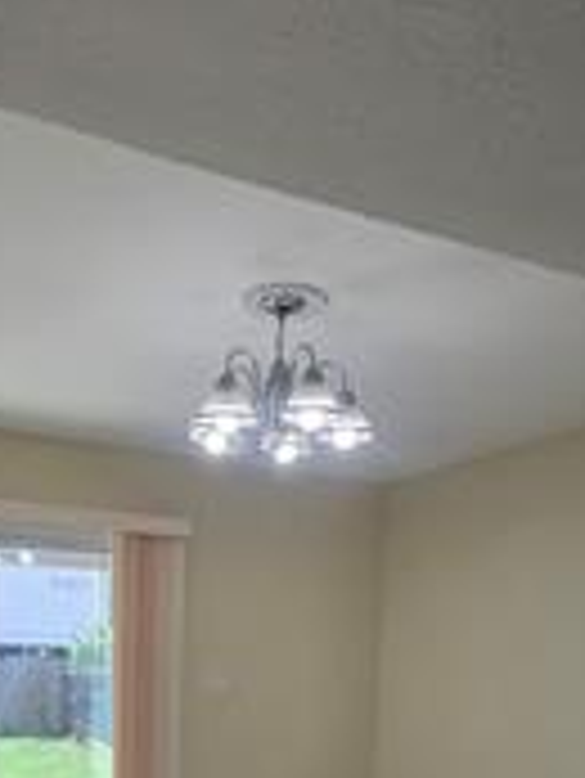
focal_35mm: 36
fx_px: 810
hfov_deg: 39.3
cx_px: 202
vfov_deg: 43.5
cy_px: 787
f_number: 2.2
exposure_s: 1/258
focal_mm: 2.2
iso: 50
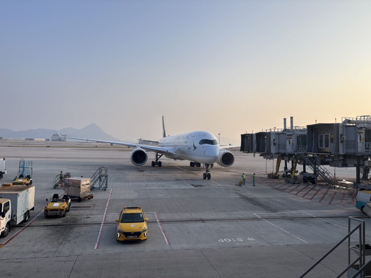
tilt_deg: +1.0
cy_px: 139
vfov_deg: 53.1
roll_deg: -1.9
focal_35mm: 26
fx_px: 279
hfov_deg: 67.3
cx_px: 186
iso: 50
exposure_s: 1/505
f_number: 1.6
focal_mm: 5.96
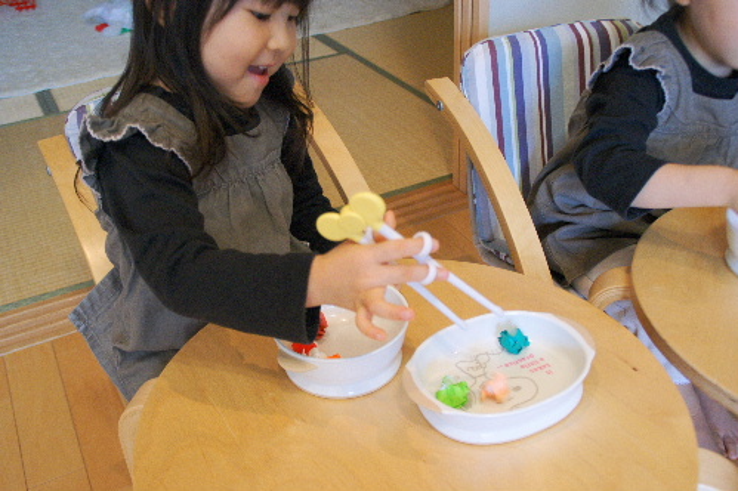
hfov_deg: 49.6
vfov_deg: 34.2
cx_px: 369
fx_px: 799
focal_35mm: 39
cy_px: 246
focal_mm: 26
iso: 400
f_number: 4
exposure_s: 1/30
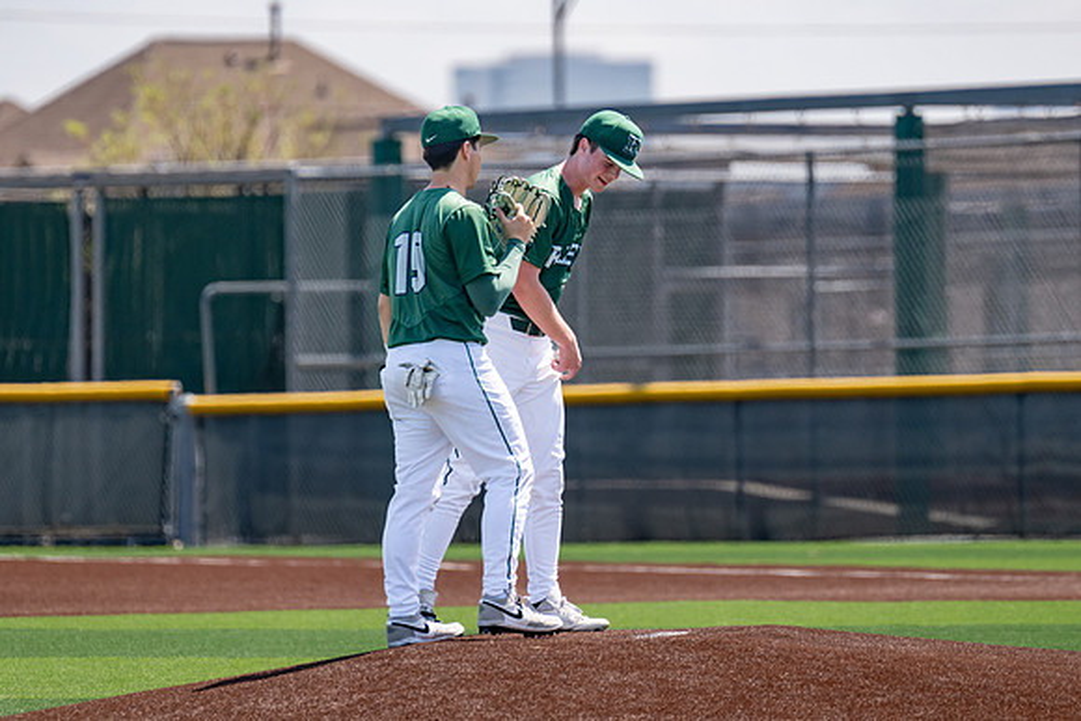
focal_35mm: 368
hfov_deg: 5.6
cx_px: 515
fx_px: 11059
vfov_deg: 3.7
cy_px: 306
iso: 320
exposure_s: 1/2000
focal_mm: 280
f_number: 4
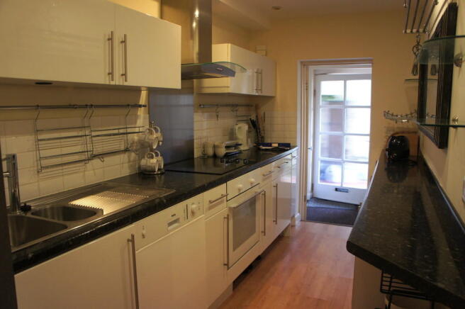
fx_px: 348
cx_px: 232
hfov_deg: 67.4
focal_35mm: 27
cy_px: 154
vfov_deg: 47.8
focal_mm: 18
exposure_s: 1/30
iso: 800
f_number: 3.5
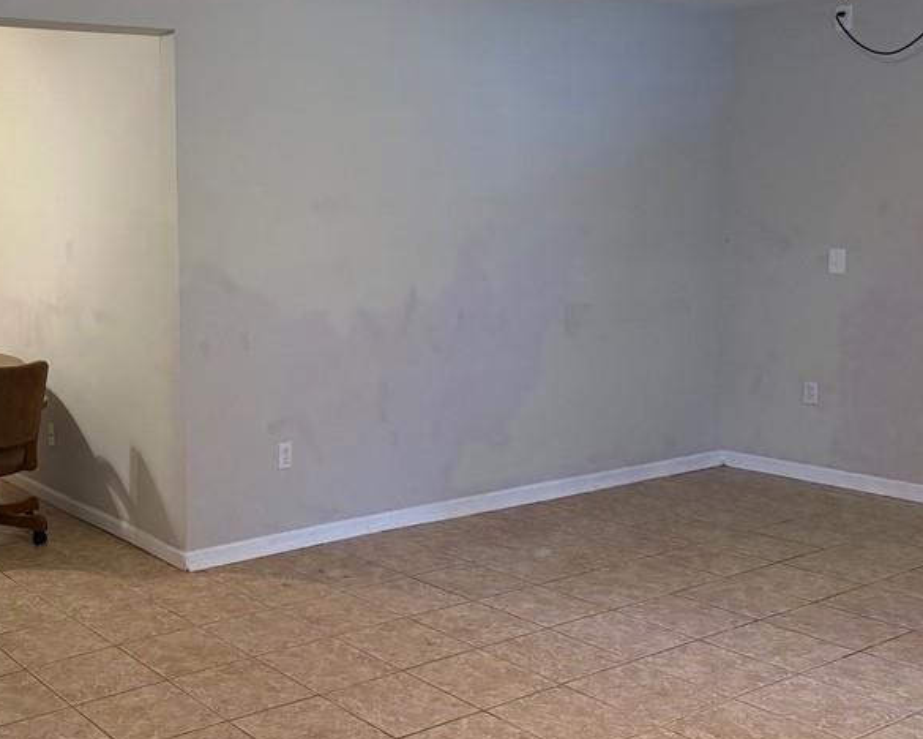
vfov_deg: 36.3
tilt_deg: -4.1
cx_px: 129
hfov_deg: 41.9
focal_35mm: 41
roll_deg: +1.4
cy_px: 294
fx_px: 1120
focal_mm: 6.76
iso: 200
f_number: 1.78
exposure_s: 1/60
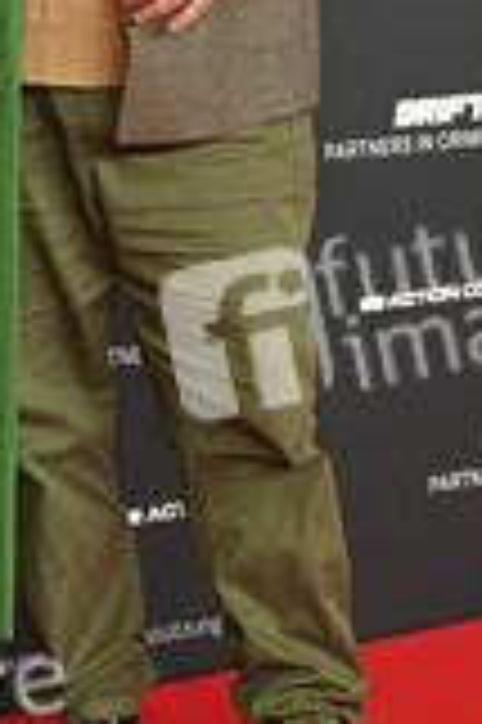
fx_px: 2999
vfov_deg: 13.7
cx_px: -18
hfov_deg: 9.1
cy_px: 90
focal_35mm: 149
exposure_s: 1/160
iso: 640
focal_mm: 60
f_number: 6
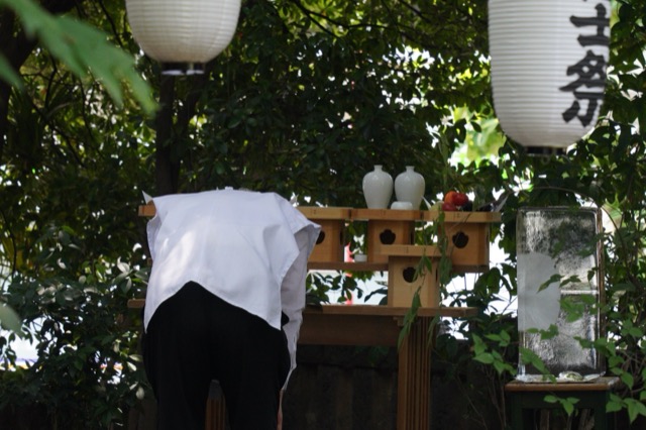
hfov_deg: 14.3
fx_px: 2583
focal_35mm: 144
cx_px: 323
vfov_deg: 9.5
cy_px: 215
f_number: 5.6
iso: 2000
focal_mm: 96
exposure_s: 1/320
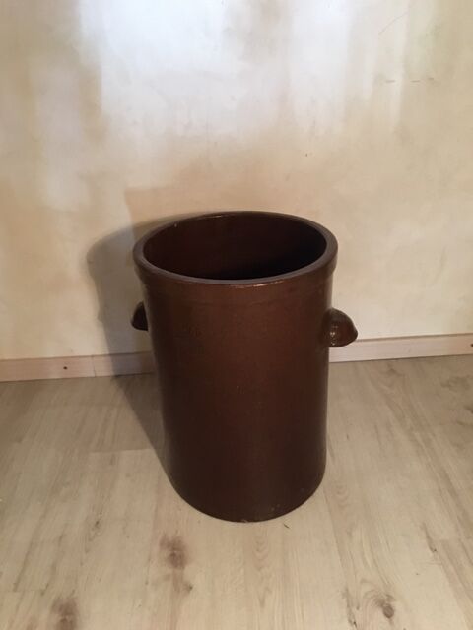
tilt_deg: -27.2
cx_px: 236
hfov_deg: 48.2
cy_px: 315
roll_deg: +2.4
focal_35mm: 29
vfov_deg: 61.7
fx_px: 528
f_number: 2.2
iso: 200
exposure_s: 1/17
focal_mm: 4.15
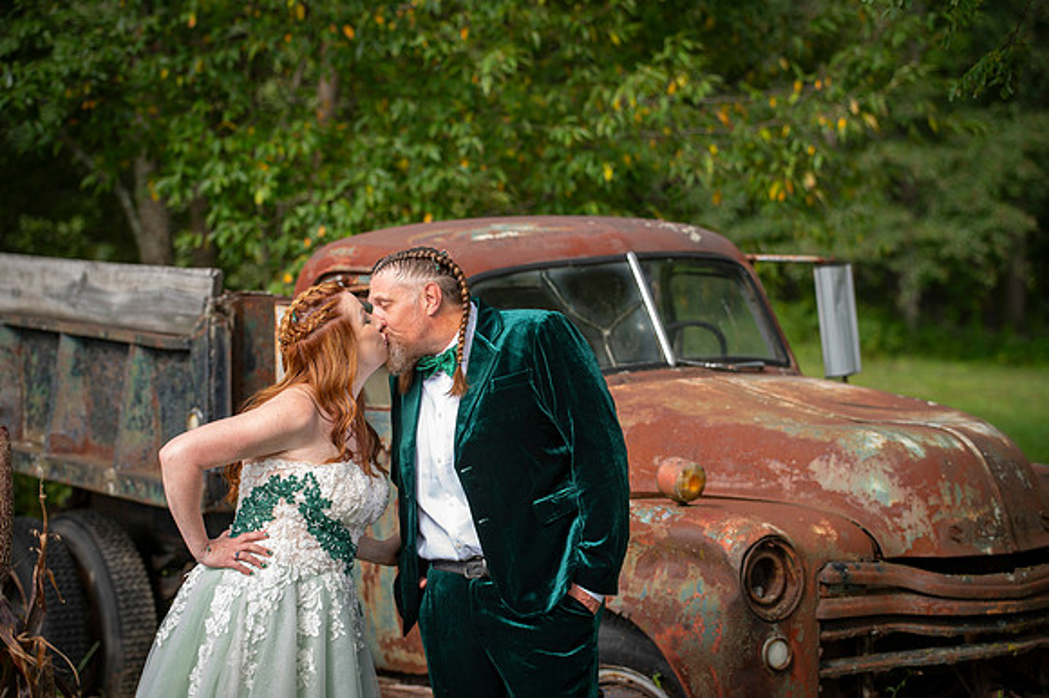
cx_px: 524
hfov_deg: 22.9
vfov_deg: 15.4
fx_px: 2588
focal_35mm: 89
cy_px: 349
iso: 64
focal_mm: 86
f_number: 3.2
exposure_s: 1/125
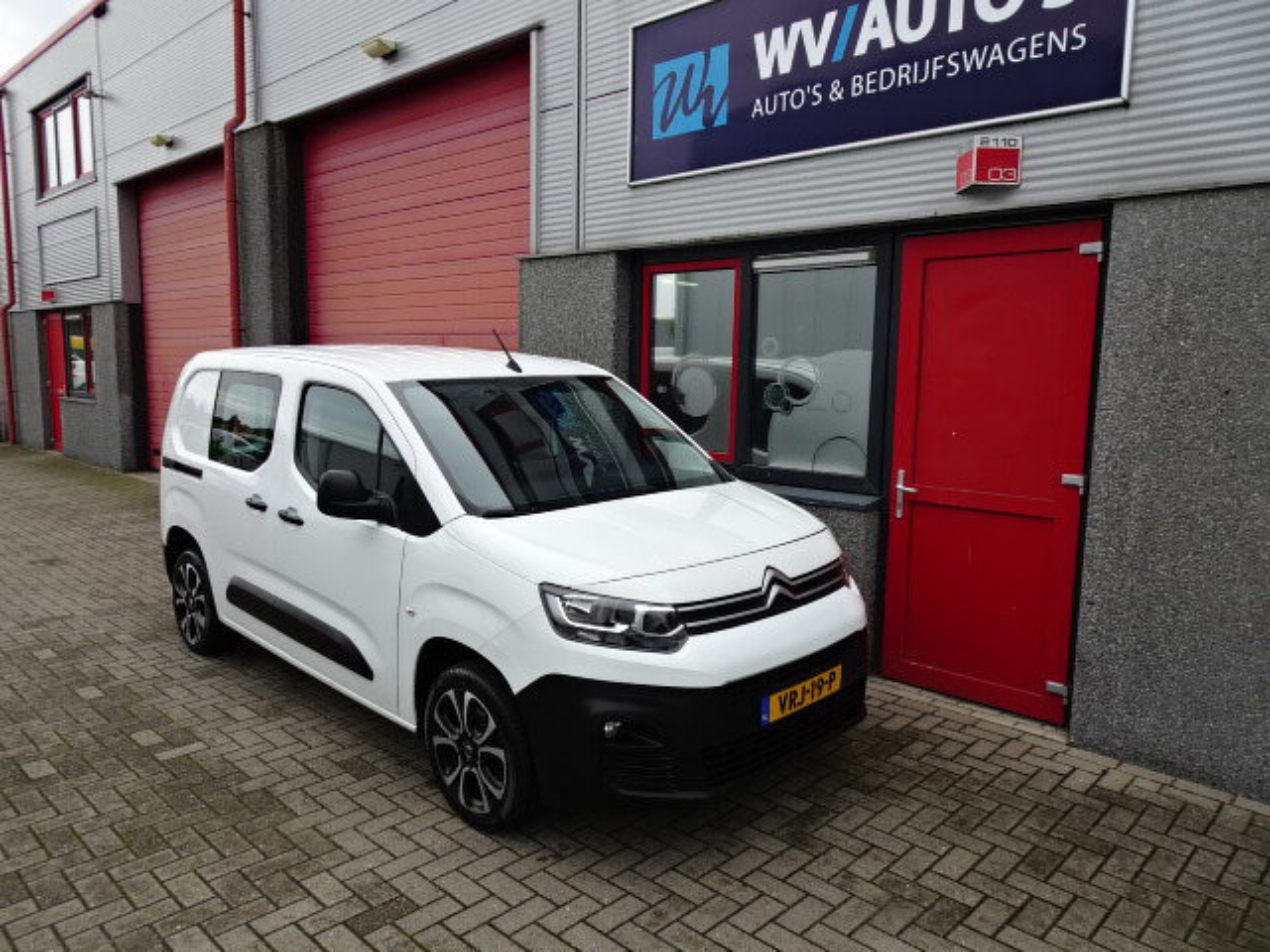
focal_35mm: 24
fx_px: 881
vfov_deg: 56.8
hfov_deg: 71.6
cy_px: 476
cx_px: 635
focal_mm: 4.25
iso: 80
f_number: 3.5
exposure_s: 1/160
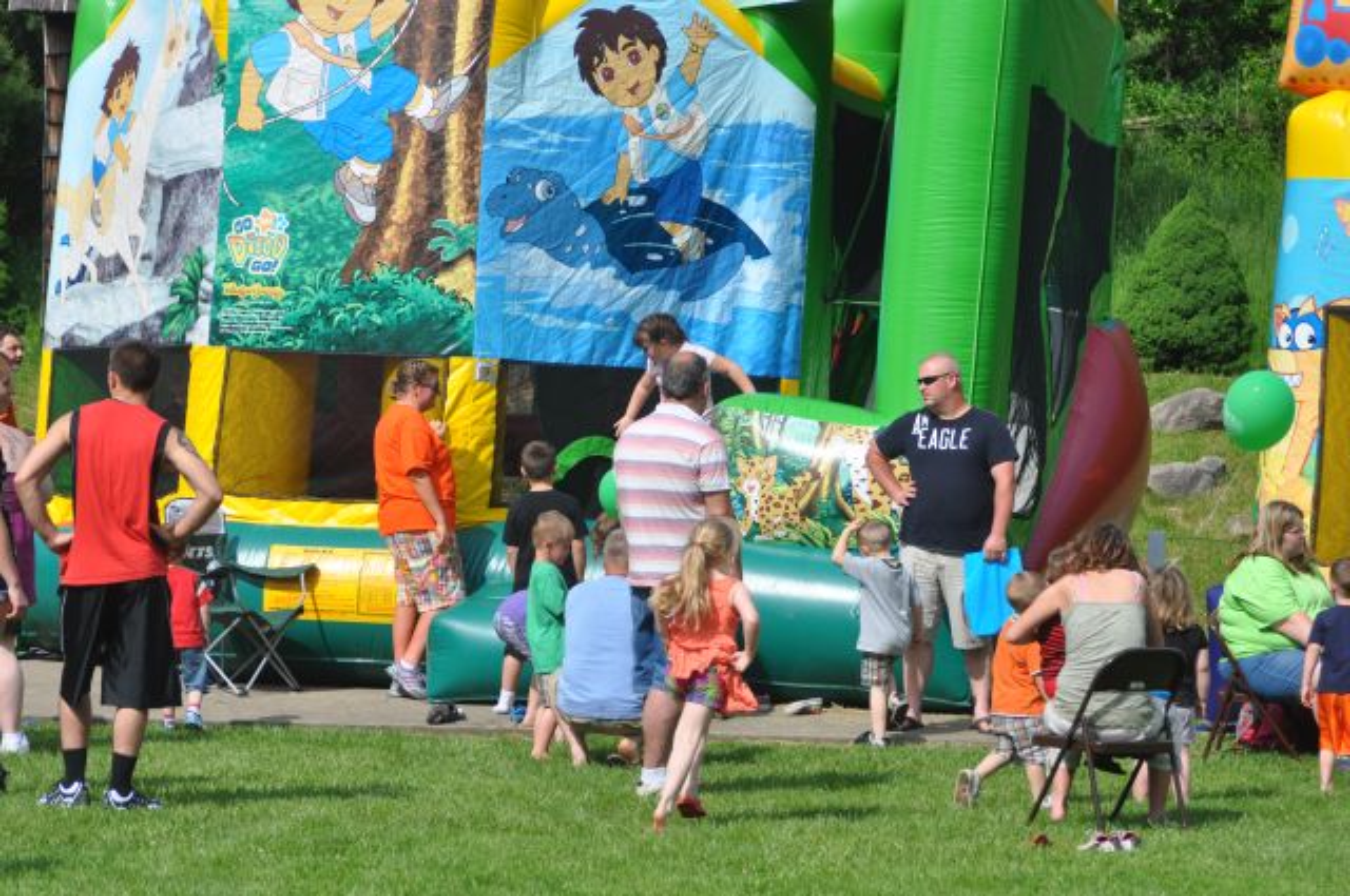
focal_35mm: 128
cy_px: 448
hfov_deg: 16.1
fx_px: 4775
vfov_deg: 10.7
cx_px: 675
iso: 200
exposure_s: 1/800
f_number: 7.1
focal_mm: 85
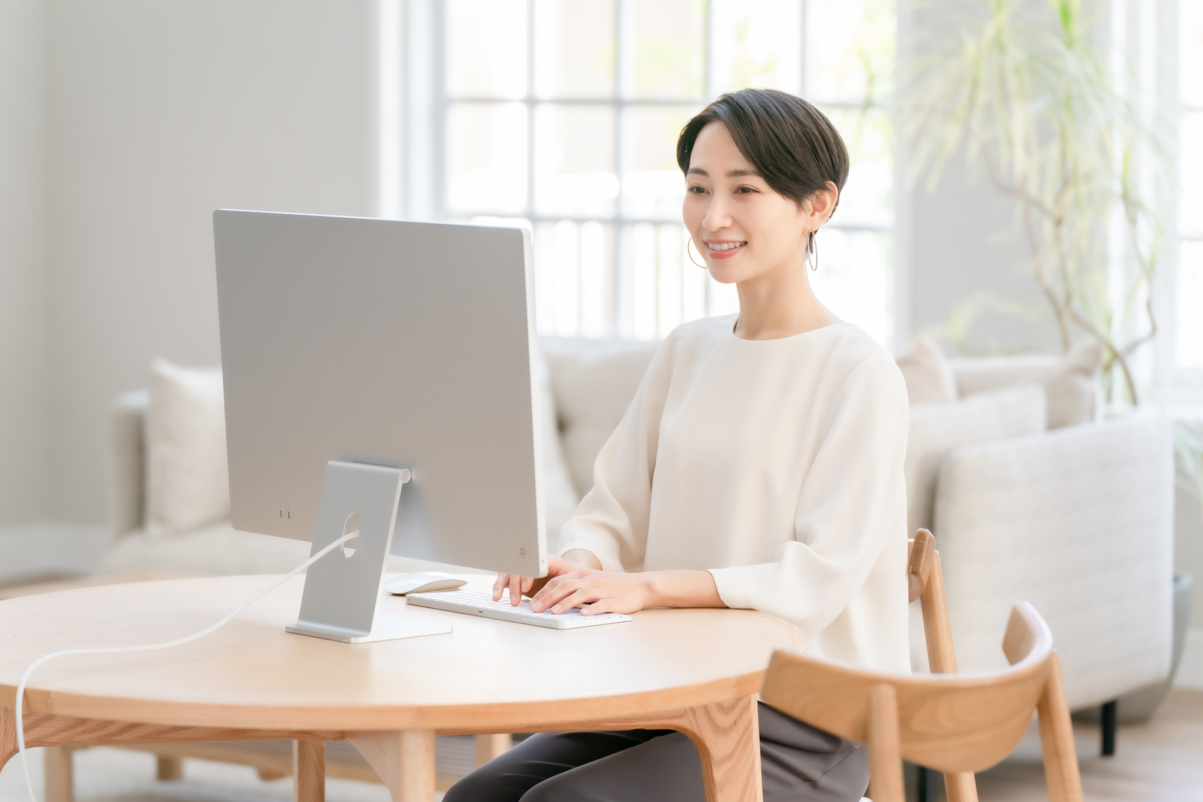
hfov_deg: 18.1
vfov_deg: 12.1
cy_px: 401
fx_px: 3775
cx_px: 602
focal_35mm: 113
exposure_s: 1/200
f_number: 3.2
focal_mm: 113
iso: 400
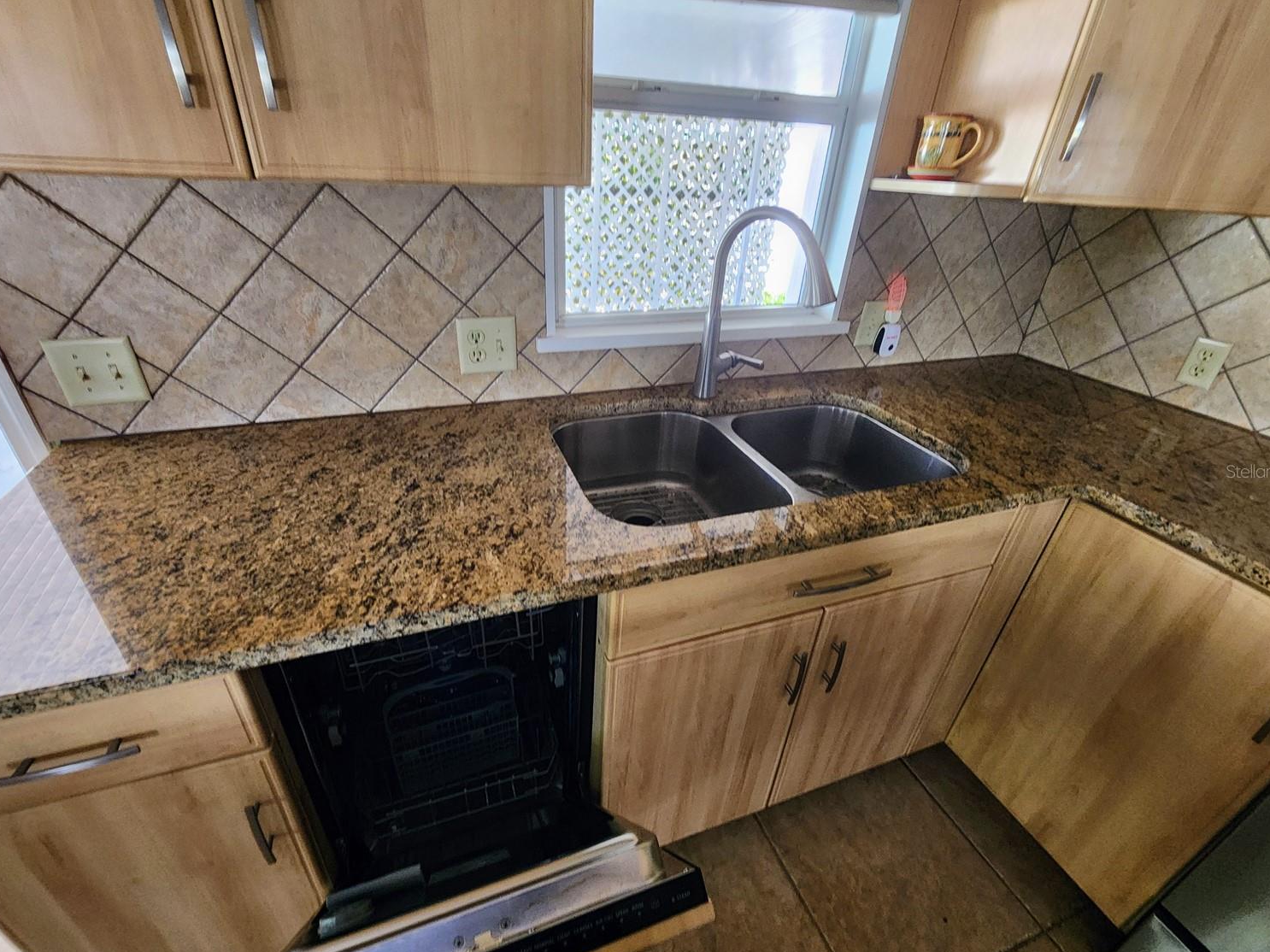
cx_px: 623
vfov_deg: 85.7
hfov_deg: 102.1
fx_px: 514
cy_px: 471
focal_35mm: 14
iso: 320
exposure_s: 1/40
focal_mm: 2.2
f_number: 2.2
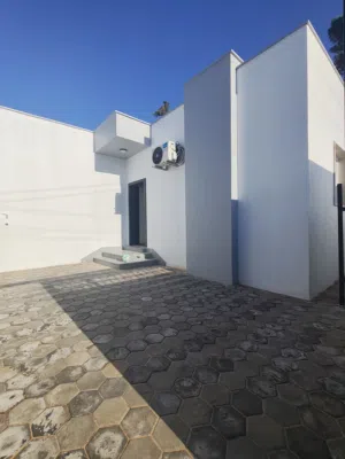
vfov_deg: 98.2
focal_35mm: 15
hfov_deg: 81.7
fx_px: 199
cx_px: 172
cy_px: 230
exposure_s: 1/3111
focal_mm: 1.67
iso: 50
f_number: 2.2
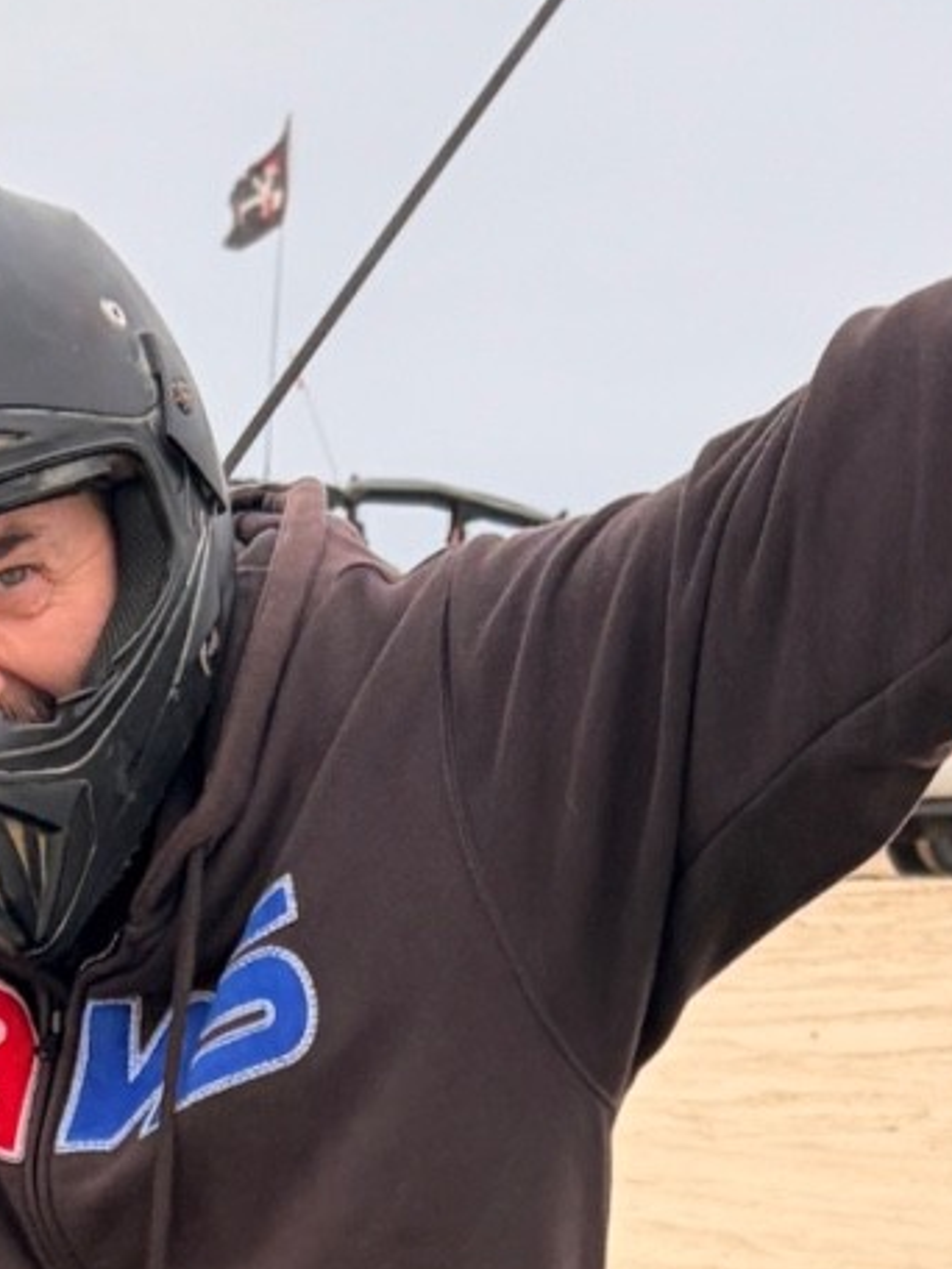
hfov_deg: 10.1
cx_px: 231
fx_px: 5354
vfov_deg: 12.6
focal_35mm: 146
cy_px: 2096
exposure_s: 1/3279
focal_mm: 5.96
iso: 50
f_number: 1.6
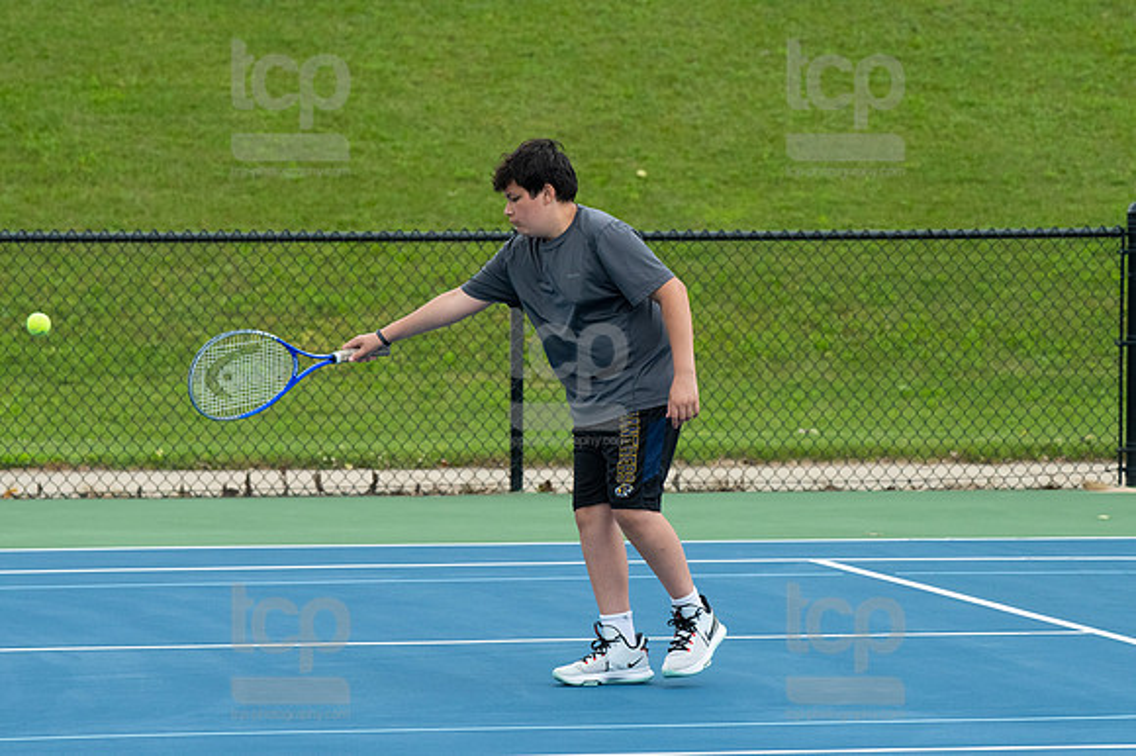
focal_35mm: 225
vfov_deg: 6.1
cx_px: 568
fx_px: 7096
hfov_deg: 9.2
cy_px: 378
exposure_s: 1/1000
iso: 1250
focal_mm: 150
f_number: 5.6
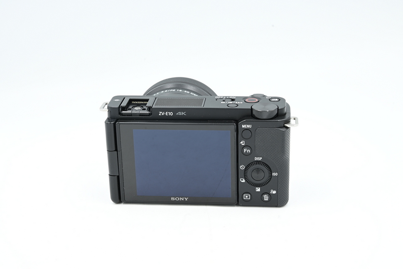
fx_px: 705
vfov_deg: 21.6
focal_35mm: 63
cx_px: 202
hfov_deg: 31.9
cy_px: 134
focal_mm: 63
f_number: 14
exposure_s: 1/8
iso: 100
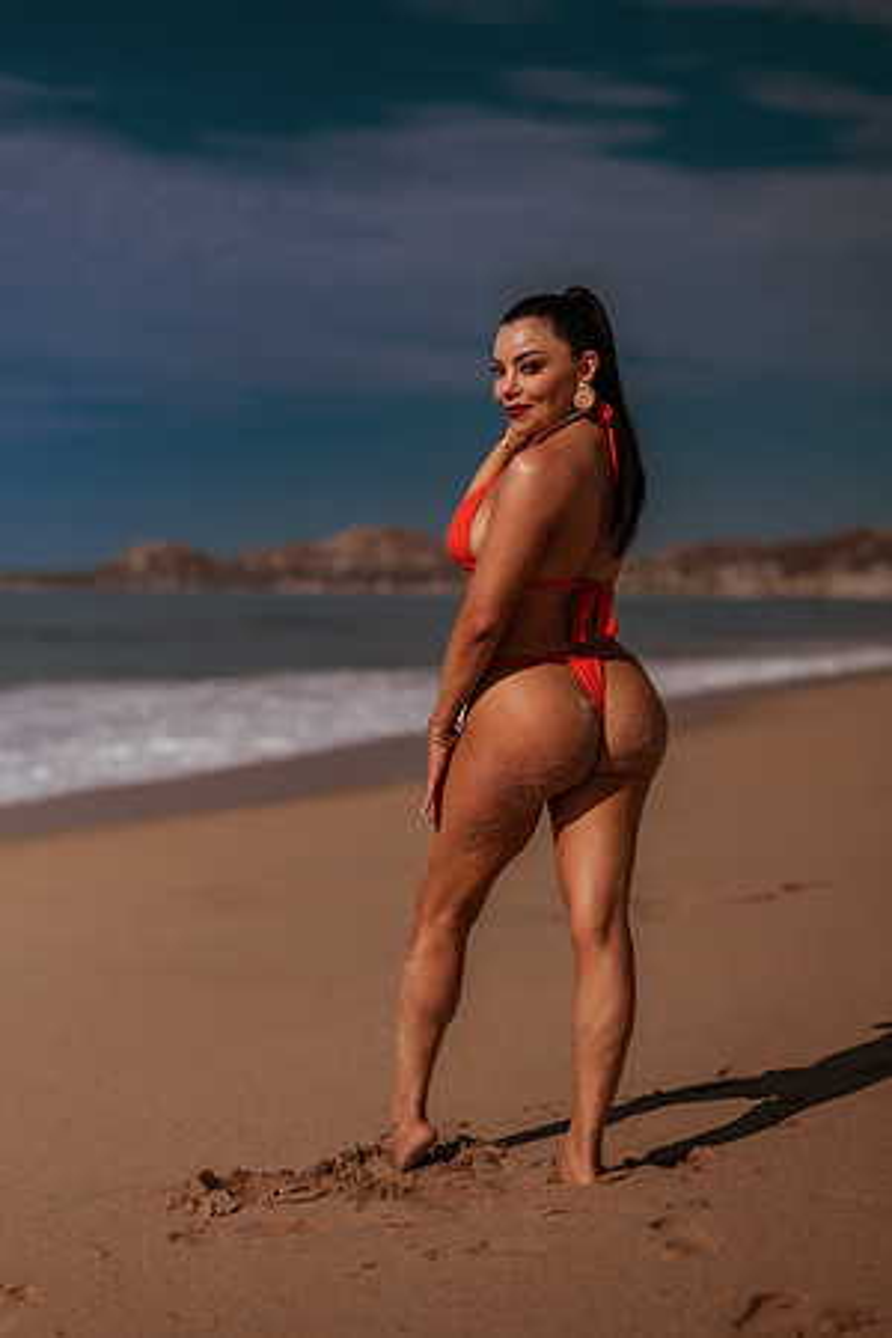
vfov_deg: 34.5
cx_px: 446
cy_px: 669
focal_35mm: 58
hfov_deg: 23.4
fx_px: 2155
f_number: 2
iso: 50
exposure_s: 1/8000
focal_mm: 58
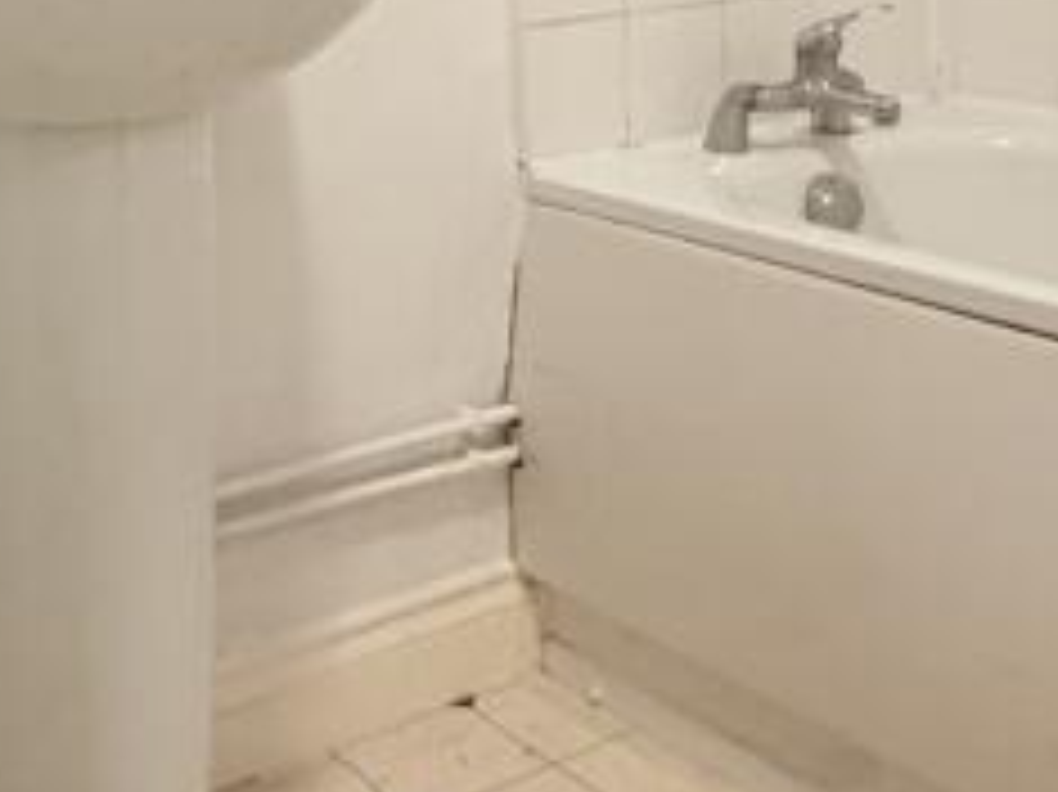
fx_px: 1863
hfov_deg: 31.5
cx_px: 360
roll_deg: +1.4
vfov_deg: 21.6
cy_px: -248
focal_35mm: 61
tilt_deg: +2.4
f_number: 2.2
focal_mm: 2.22
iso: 400
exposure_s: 1/50
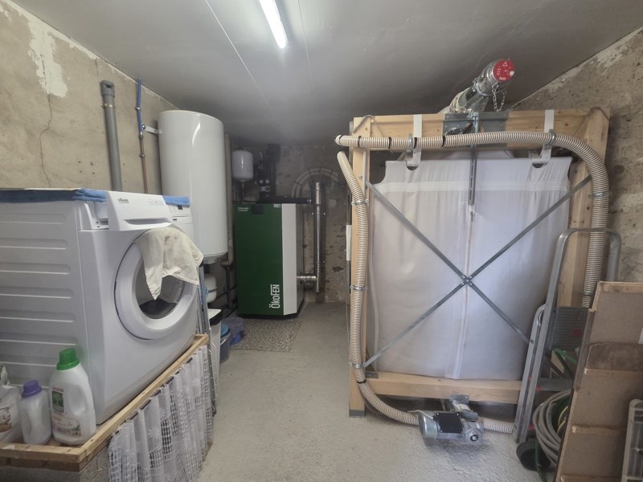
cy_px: 241
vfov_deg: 89.9
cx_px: 322
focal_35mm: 13
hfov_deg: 106.2
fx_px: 241
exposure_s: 1/50
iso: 320
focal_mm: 2.2
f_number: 2.2
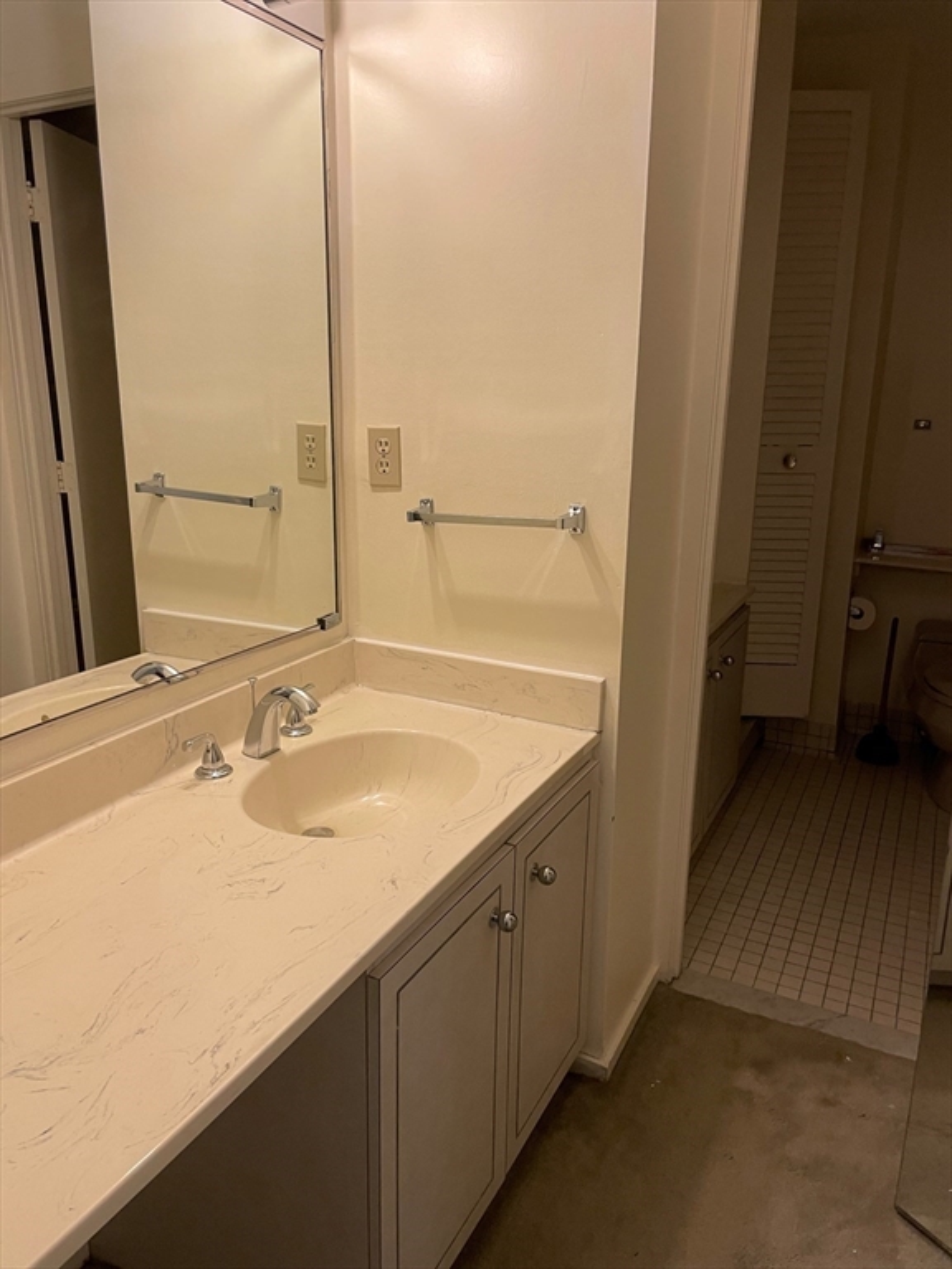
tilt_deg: -11.8
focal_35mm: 26
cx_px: 476
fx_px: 953
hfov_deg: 53.1
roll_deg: +1.4
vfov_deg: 67.3
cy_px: 634
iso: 80
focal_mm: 4.2
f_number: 1.6
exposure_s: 1/60
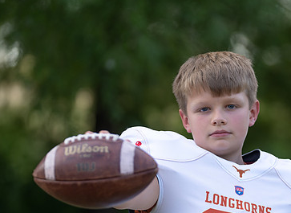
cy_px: 166
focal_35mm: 265
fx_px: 2207
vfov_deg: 5.5
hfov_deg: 7.5
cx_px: 209
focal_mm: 143
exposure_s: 1/400
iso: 100
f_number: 2.8
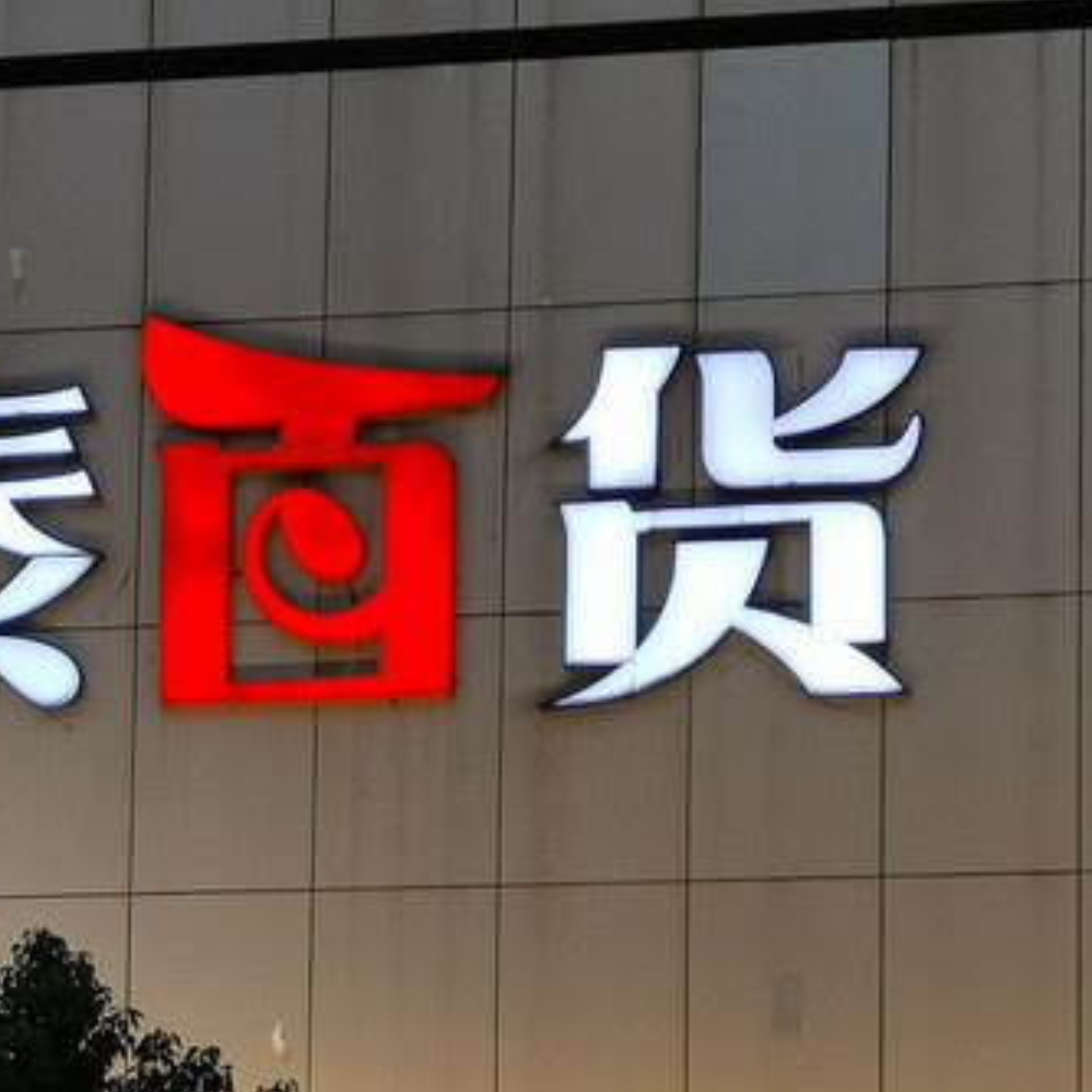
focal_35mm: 220
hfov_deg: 7.9
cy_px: 987
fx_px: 7852
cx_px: -43
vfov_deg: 7.9
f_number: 2.4
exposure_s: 1/50
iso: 80
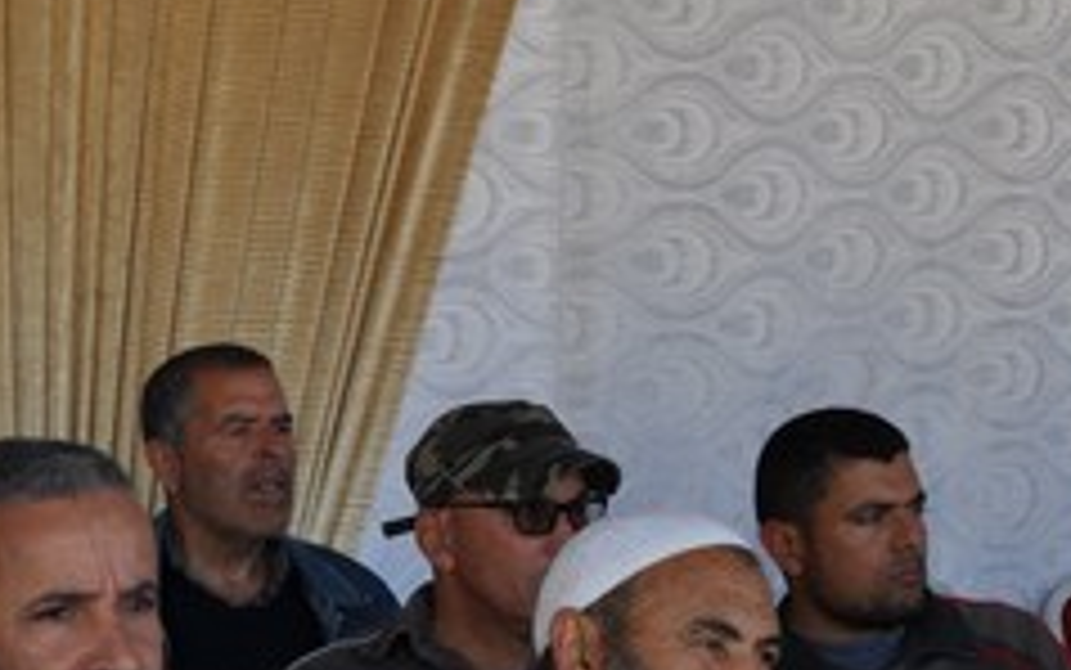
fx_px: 3719
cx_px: 904
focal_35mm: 127
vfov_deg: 10.3
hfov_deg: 16.2
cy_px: 596
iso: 200
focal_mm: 31
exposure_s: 1/160
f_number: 6.3
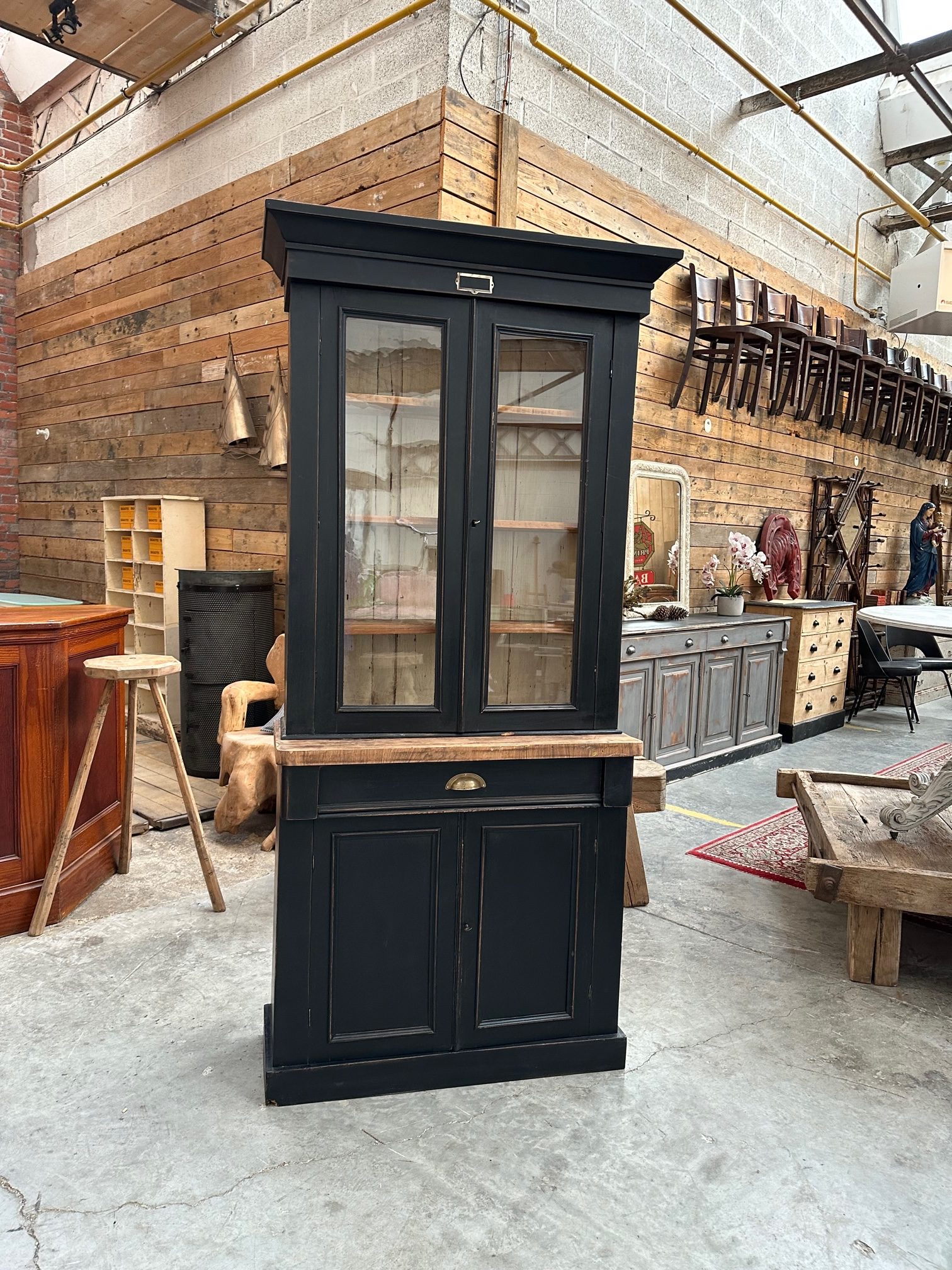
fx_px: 880
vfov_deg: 71.6
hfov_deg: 56.8
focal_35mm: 24
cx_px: 476
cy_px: 635
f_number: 1.78
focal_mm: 6.86
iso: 250
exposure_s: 1/61
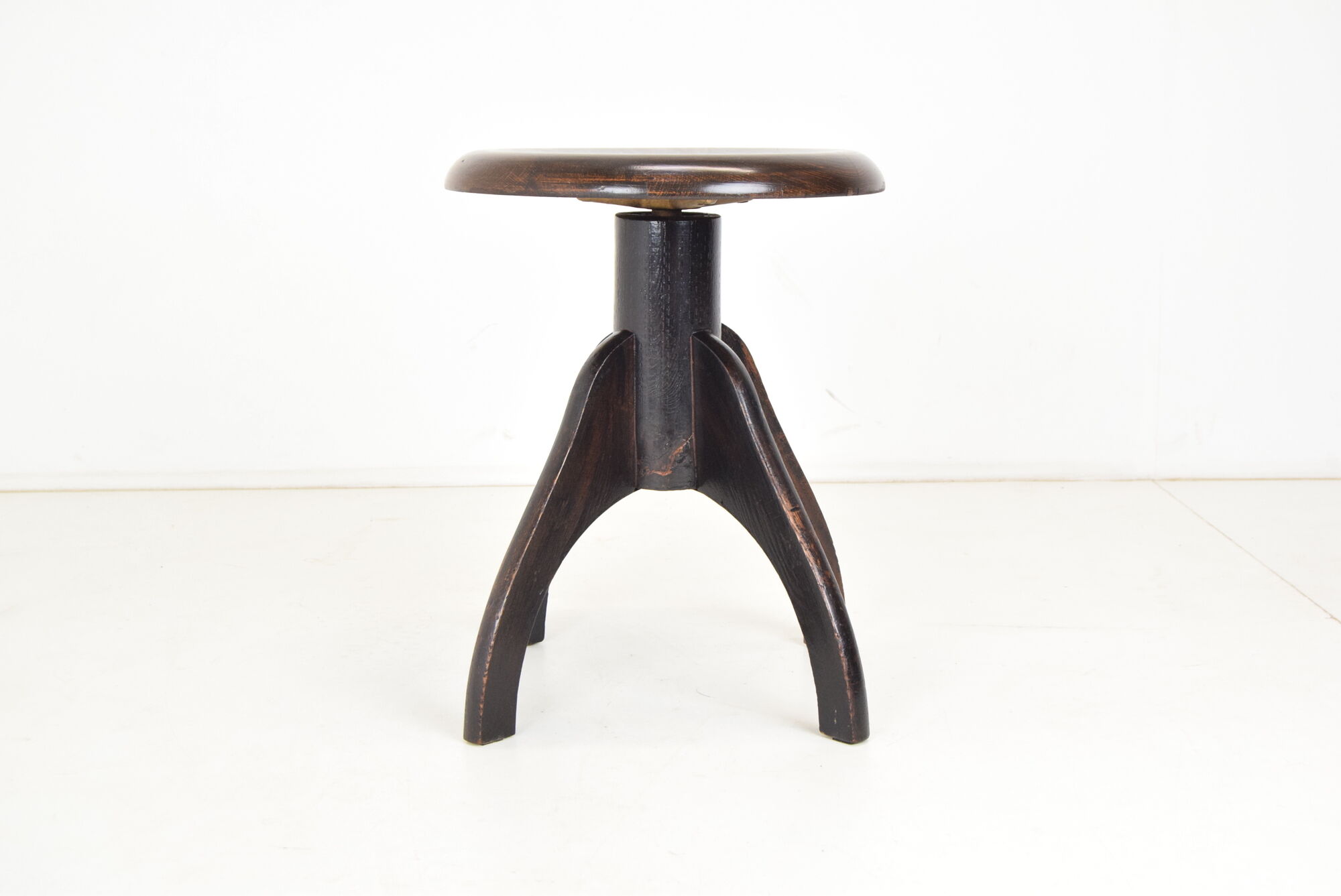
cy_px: 448
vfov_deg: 28.1
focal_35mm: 48
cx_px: 670
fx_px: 1789
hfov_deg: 41.1
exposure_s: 1/100
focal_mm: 32
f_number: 7.1
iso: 1600
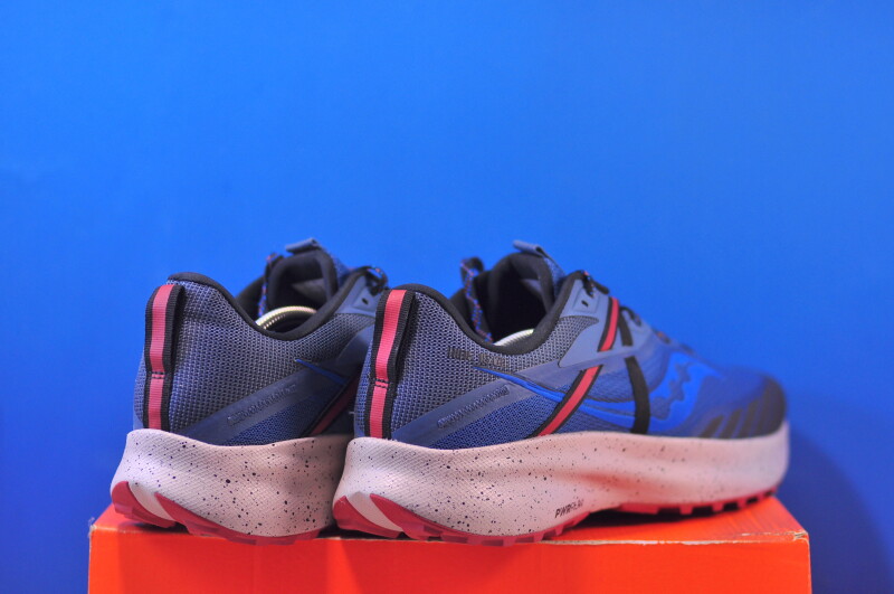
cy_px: 297
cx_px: 447
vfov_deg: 18.1
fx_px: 1860
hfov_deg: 27.0
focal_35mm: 75
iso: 250
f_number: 2.2
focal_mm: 50
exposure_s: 1/320
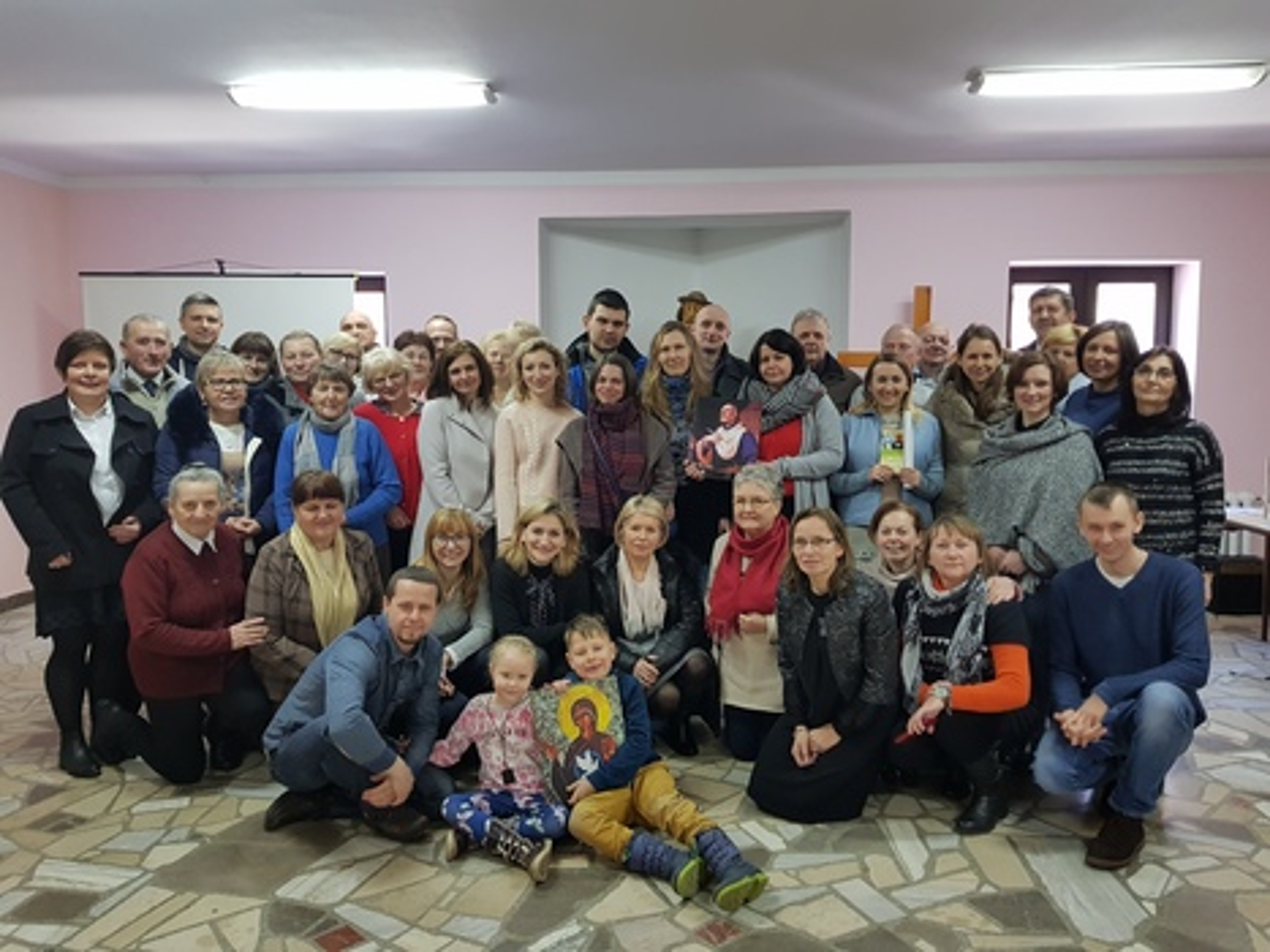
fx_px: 954
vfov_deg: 53.0
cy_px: 476
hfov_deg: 67.3
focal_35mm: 26
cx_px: 635
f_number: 1.7
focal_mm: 4.2
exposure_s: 1/50
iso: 200
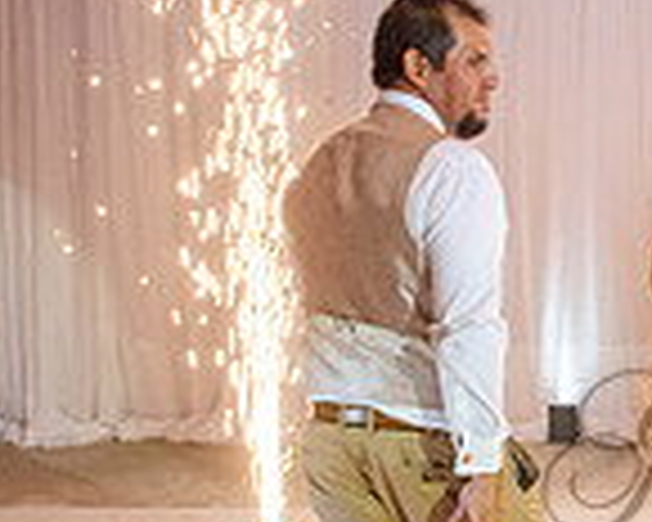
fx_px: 1737
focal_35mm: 90
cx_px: 895
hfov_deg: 19.3
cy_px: 452
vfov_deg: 16.9
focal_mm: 24
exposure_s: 1/125
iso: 1000
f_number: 8
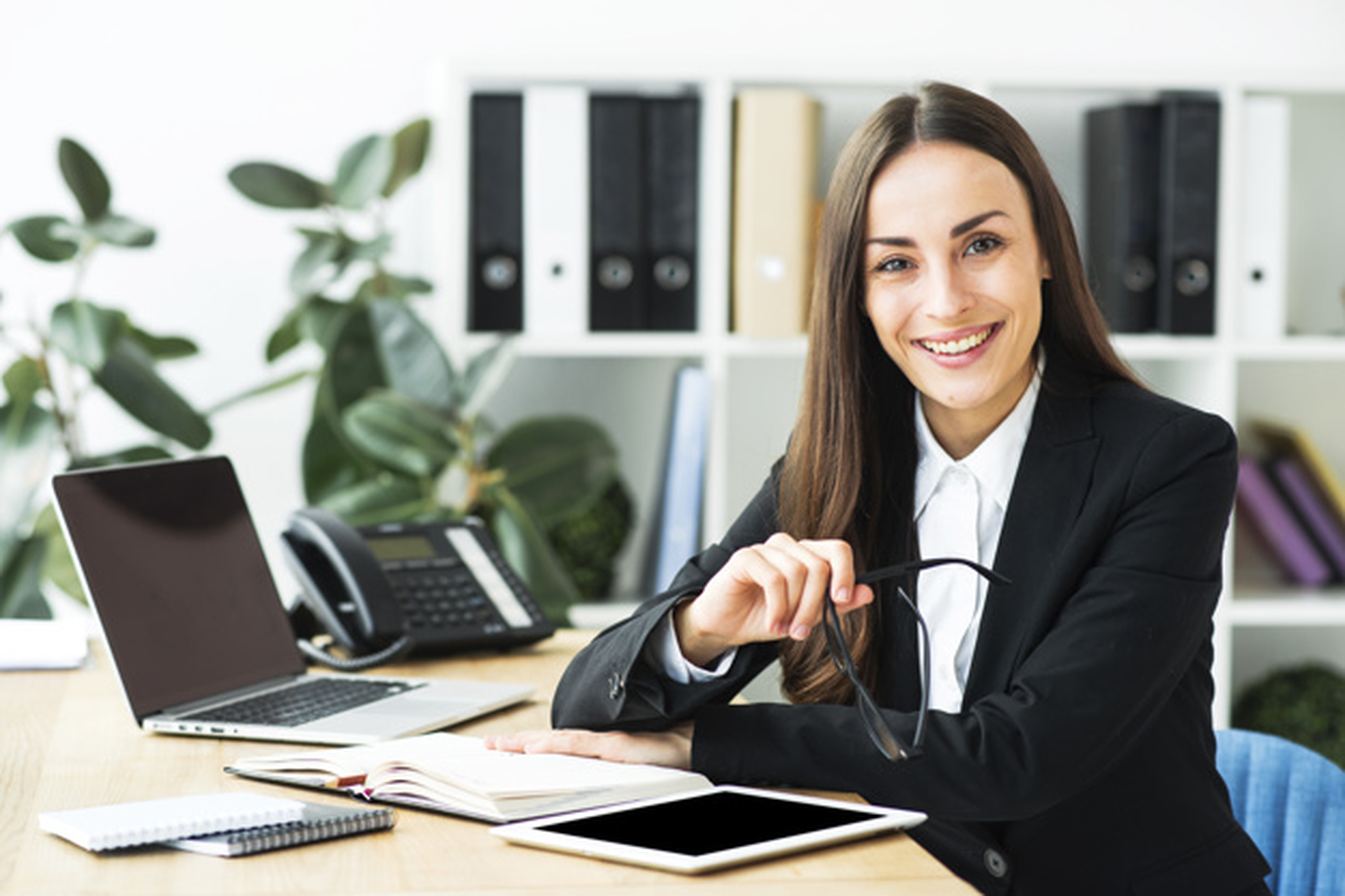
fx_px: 3175
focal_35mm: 85
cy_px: 448
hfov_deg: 23.9
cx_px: 672
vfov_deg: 16.1
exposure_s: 1/160
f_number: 3.2
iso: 160
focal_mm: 85
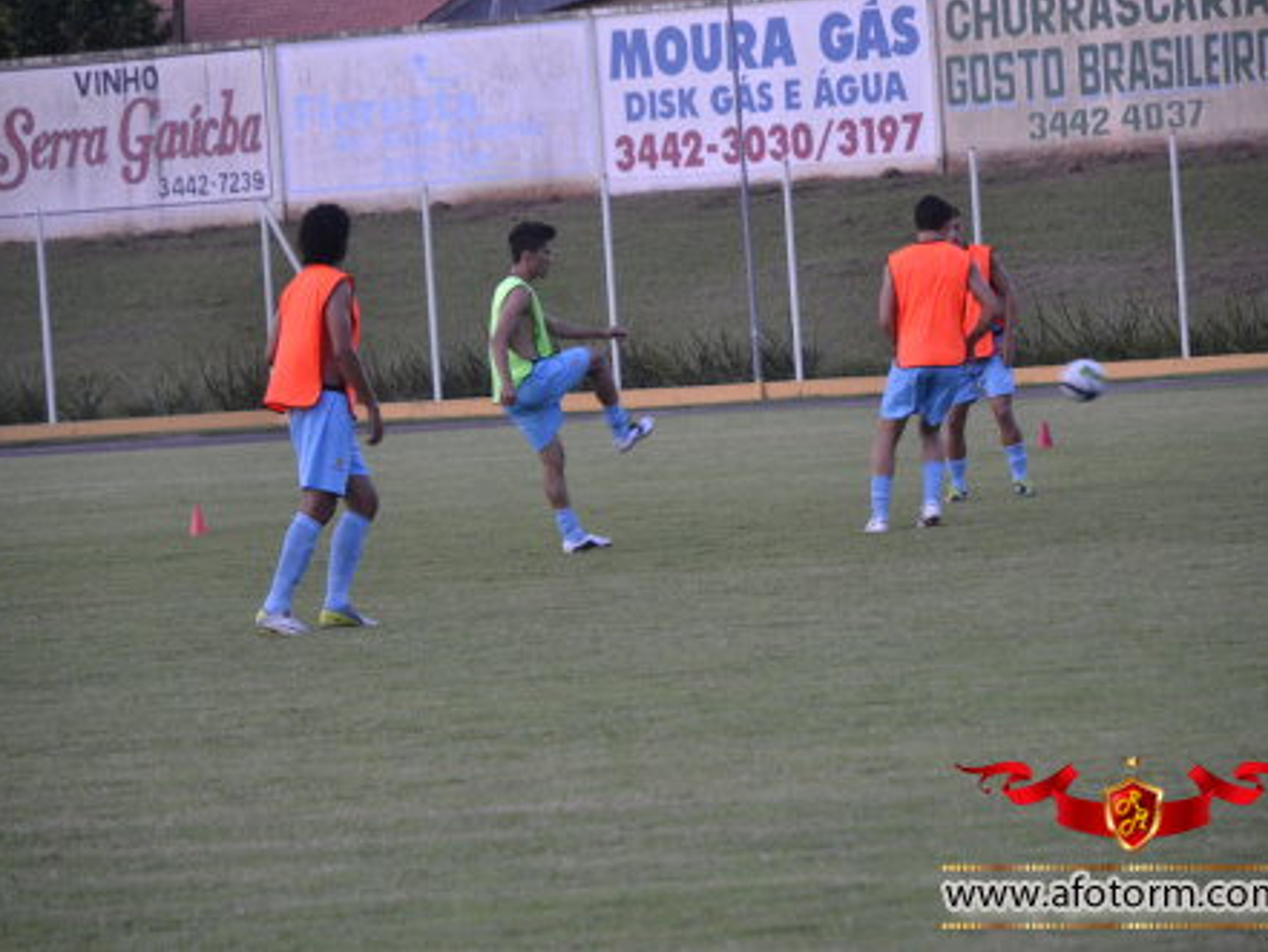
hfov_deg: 9.0
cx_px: 641
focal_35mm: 221
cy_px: 476
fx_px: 8081
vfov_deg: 6.7
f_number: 5.6
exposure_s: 1/125
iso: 2200
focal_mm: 135
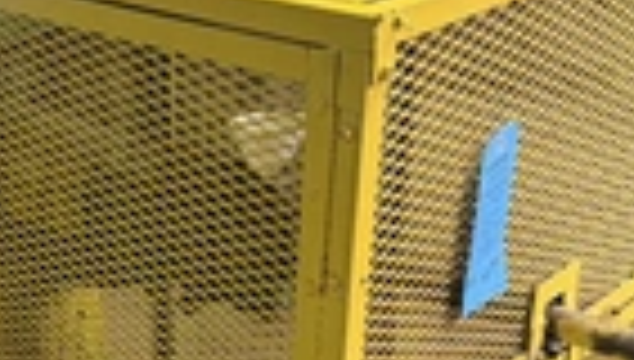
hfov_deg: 28.0
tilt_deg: -27.4
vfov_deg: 16.0
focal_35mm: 74
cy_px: 374
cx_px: 130
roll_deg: +0.3
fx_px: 1247
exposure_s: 1/60
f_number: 1.78
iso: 500
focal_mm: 6.76
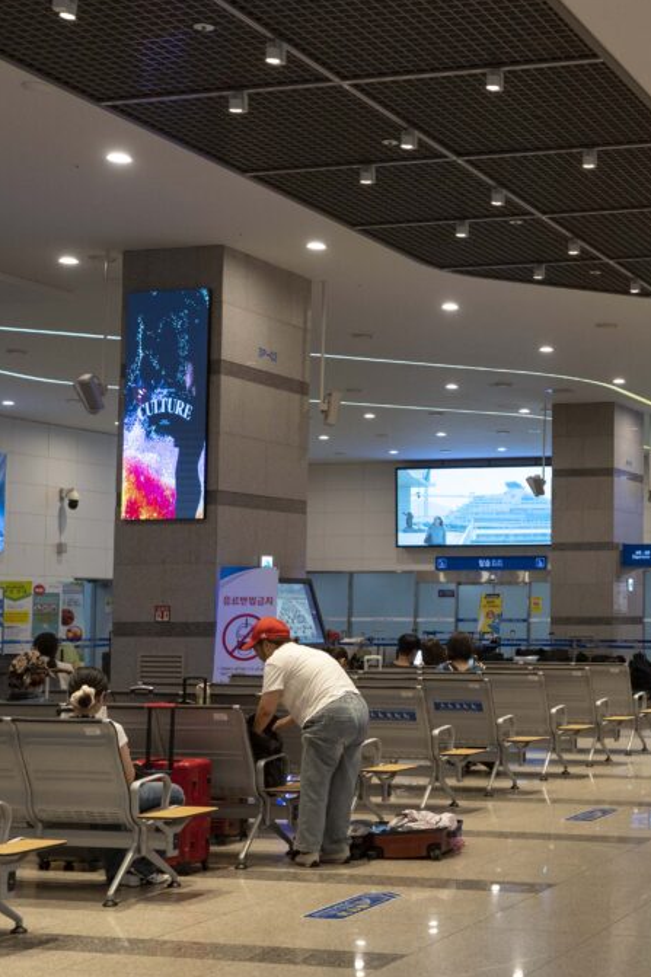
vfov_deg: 34.5
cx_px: 696
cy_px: 488
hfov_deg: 22.2
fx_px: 1574
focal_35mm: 58
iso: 2000
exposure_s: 1/160
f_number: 5
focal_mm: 38
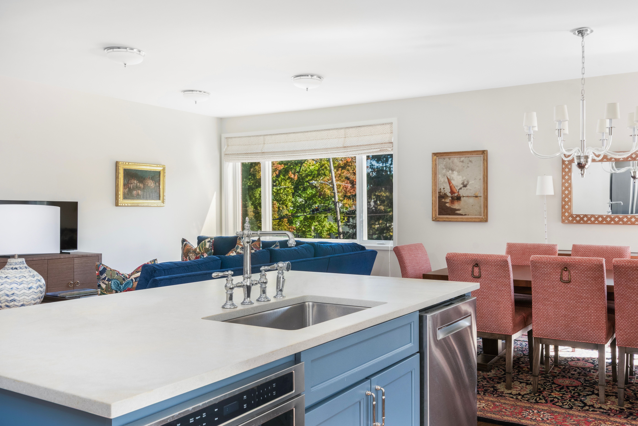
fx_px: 532
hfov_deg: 61.9
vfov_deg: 43.6
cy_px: 213
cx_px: 319
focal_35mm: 30
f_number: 10
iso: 400
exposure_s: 1/800
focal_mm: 20
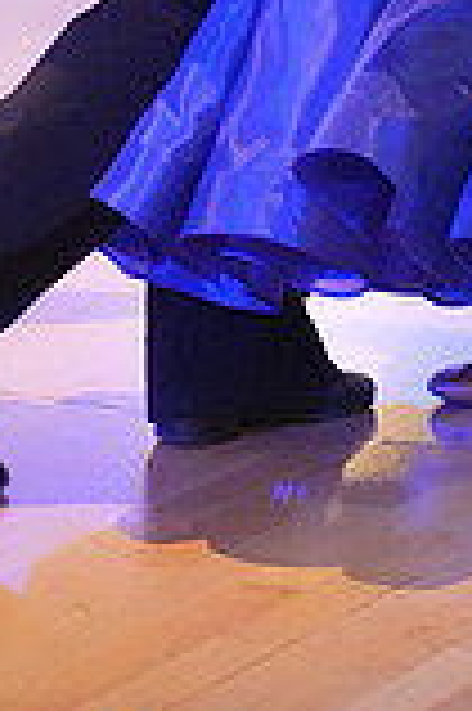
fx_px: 6386
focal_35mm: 324
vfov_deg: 6.3
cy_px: -508
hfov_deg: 4.2
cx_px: 456
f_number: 2
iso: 6400
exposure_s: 1/500
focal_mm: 88
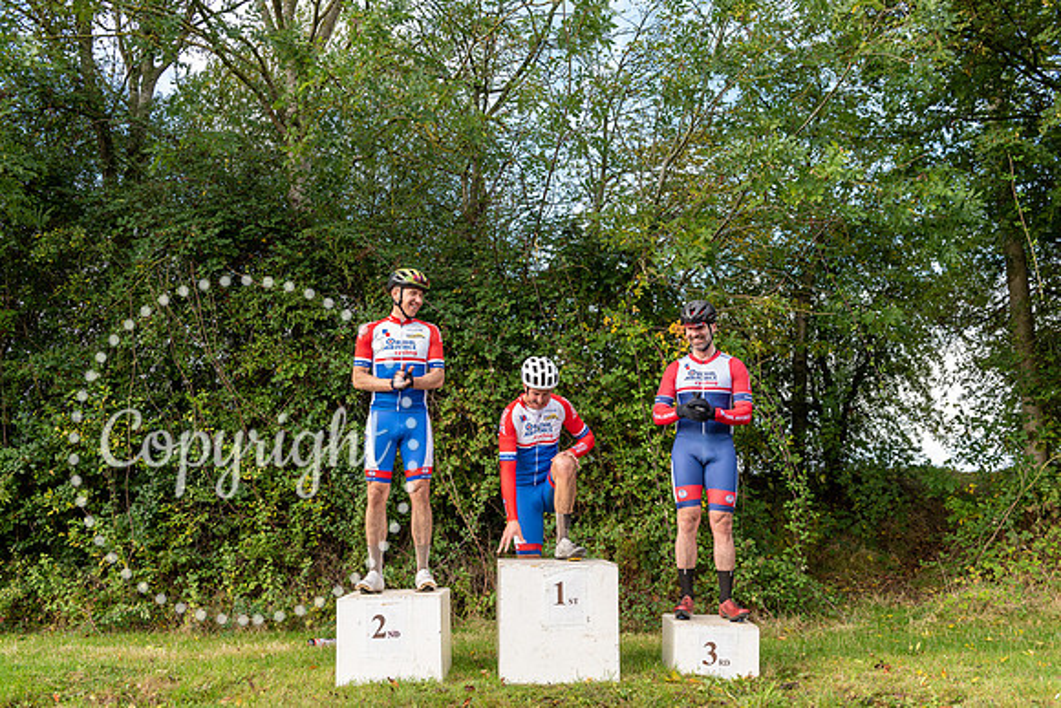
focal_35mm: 32
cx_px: 530
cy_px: 354
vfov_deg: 41.1
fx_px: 943
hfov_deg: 58.7
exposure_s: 1/125
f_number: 5.6
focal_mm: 32
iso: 200
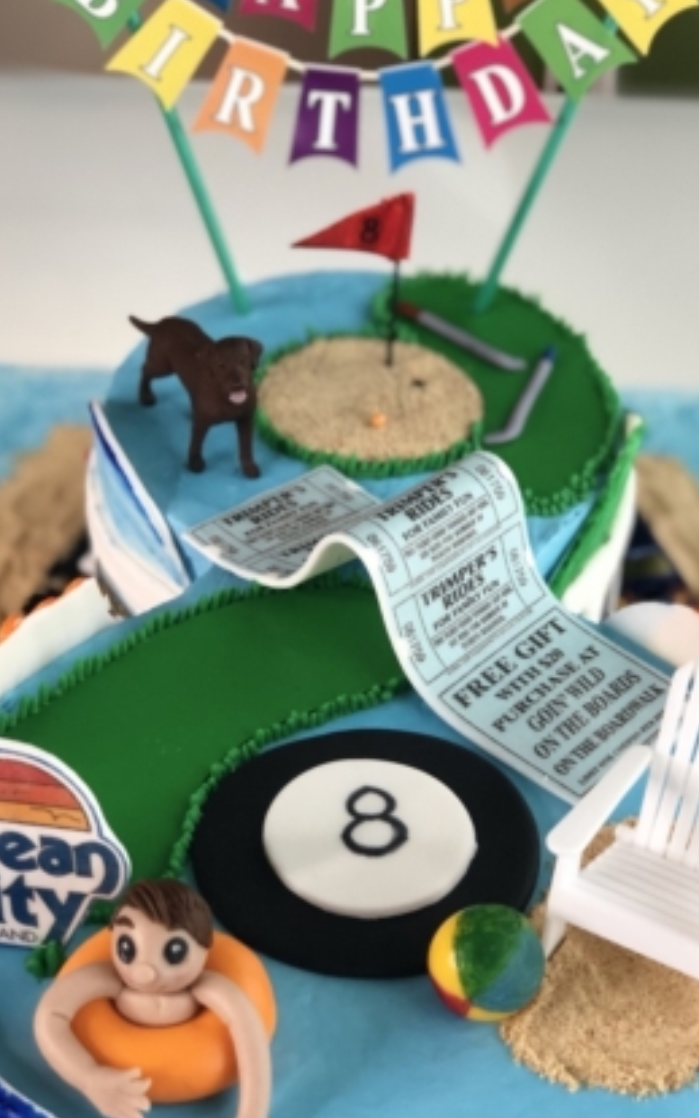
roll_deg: -1.9
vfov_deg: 28.2
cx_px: 382
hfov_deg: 17.9
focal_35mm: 73
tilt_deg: -37.2
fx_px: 2223
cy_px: 510
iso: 100
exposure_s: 1/30
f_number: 2.8
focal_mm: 6.6
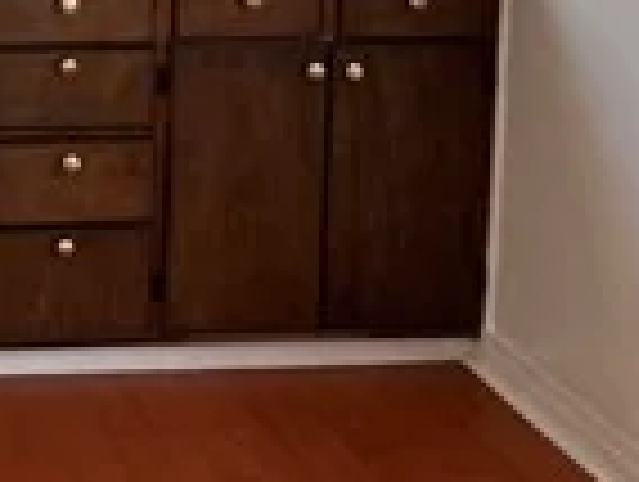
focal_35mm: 117
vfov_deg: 12.1
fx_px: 2163
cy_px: -239
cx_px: -243
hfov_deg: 15.8
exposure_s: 1/121
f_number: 1.5
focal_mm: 5.7
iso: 100
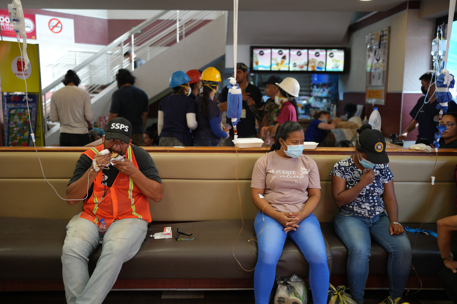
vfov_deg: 37.8
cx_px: 228
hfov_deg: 54.4
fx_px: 444
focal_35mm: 35
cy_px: 152
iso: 200
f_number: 1.4
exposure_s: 1/250
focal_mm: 35
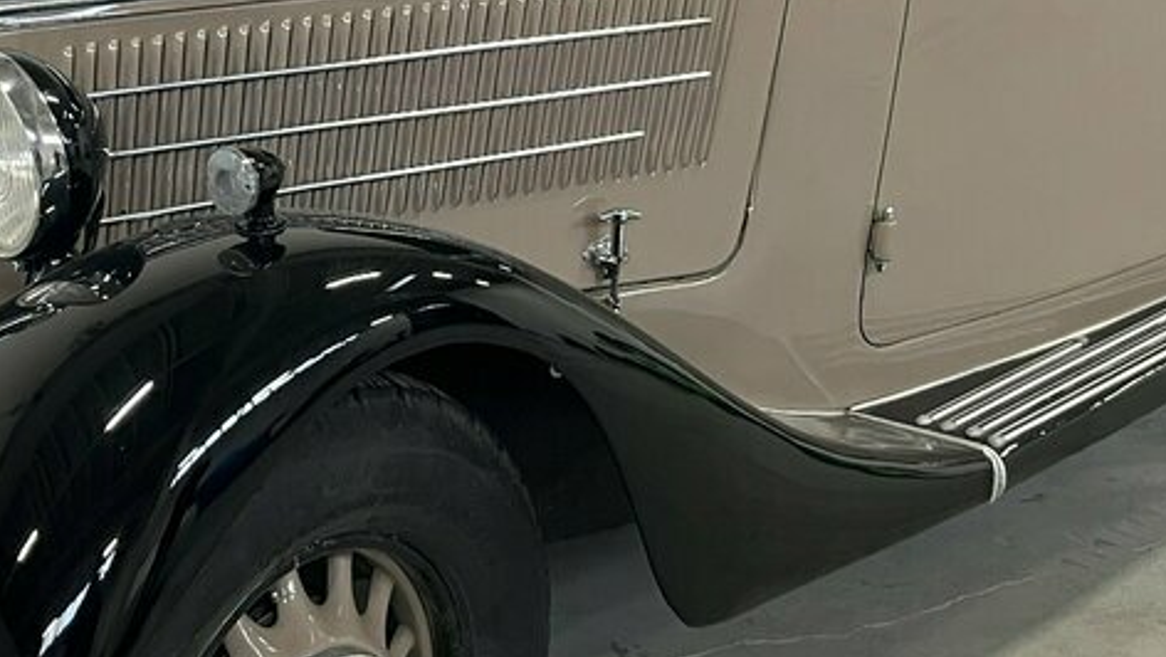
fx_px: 2227
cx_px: 489
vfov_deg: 16.7
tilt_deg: -15.1
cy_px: 195
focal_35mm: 72
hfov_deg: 29.3
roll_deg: -0.1
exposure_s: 1/50
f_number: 1.6
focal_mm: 5.1
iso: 125
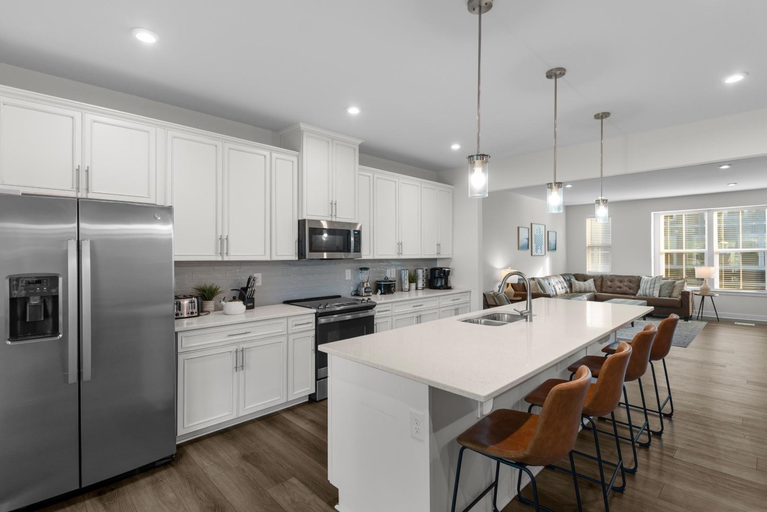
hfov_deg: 93.3
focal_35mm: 17
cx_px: 384
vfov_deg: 70.4
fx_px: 362
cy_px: 256
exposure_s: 1/13
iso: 100
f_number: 4.8
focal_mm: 11.5
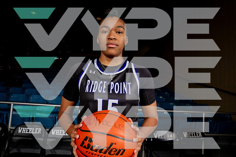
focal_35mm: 24
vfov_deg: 53.2
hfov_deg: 73.7
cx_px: 118
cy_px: 78
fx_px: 157
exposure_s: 1/125
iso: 250
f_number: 7.1
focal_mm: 24
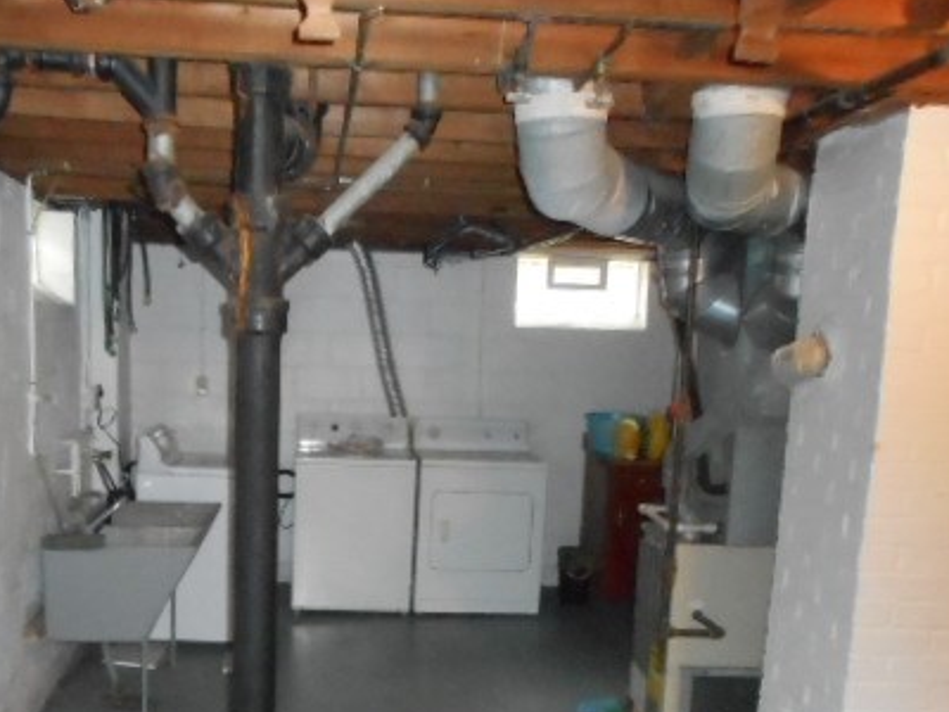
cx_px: 368
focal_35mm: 40
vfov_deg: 35.0
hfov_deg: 46.5
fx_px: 1097
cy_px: 555
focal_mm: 4.5
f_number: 3.7
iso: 1250
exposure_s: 1/25
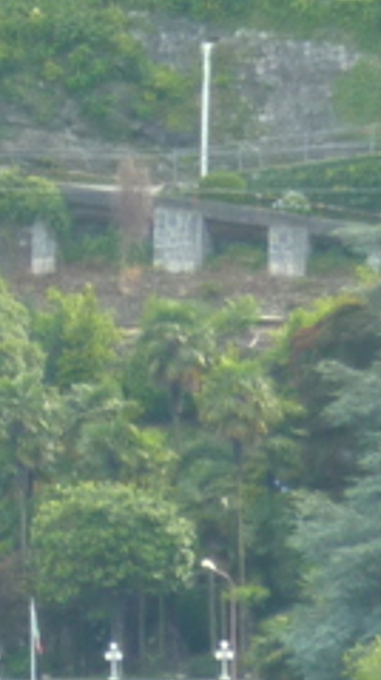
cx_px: -1035
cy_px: -102
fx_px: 20687
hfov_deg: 1.1
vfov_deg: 1.9
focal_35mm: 1149
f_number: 4.6
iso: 80
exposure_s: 1/80
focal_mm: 34.4
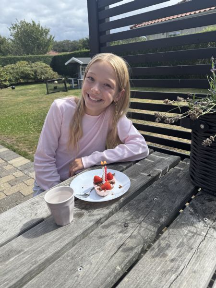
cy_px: 144
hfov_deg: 56.8
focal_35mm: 24
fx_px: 200
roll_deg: +4.1
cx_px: 108
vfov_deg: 71.6
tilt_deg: -22.4
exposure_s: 1/2506
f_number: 1.78
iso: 80
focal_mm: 6.76
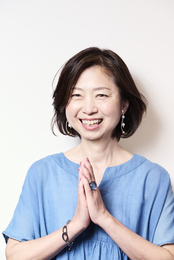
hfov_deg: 13.0
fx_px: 761
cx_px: 87
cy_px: 130
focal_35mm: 105
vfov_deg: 19.5
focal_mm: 105
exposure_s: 1/125
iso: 400
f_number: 6.3
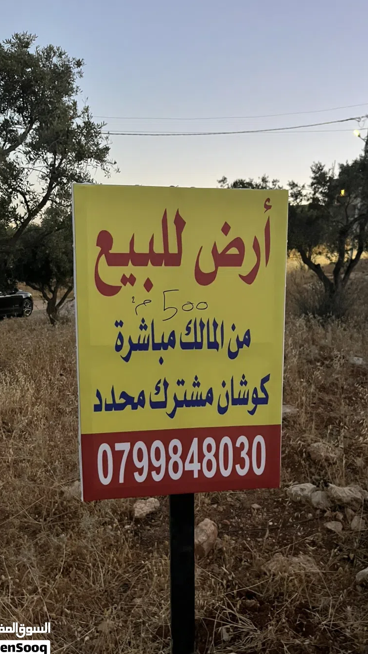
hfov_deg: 40.0
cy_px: 334
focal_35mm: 29
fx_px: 503
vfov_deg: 66.1
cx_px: 218
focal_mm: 5.1
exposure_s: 1/40
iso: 640
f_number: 1.6
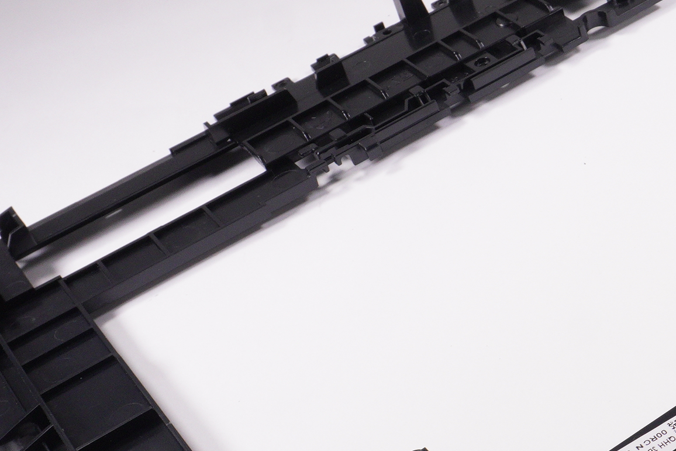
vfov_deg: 17.5
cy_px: 299
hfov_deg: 24.5
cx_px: 714
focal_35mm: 78
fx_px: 1465
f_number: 9
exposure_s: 1/250
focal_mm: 20
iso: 800
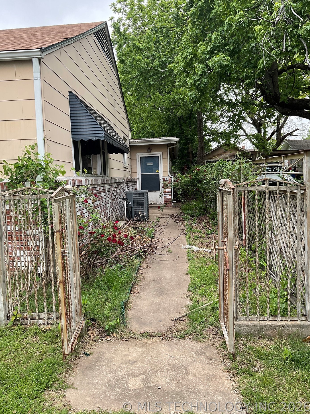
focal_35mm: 30
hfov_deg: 46.8
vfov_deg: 60.0
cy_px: 202
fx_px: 358
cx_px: 153
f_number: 1.8
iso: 16
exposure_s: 1/486
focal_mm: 3
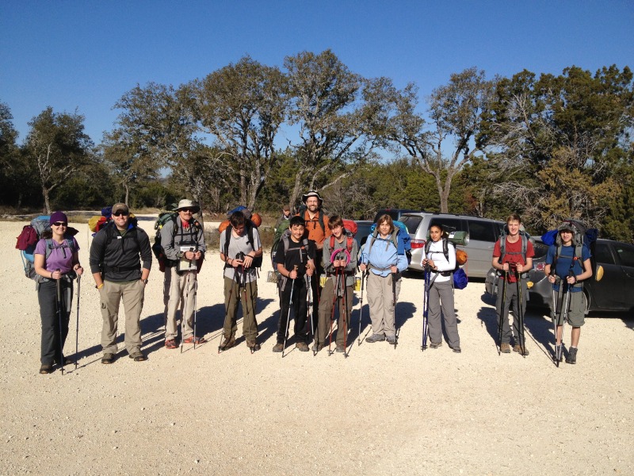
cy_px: 238
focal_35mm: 35
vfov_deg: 40.7
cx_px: 317
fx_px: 641
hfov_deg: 52.6
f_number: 2.4
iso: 50
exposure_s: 1/3067
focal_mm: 4.28
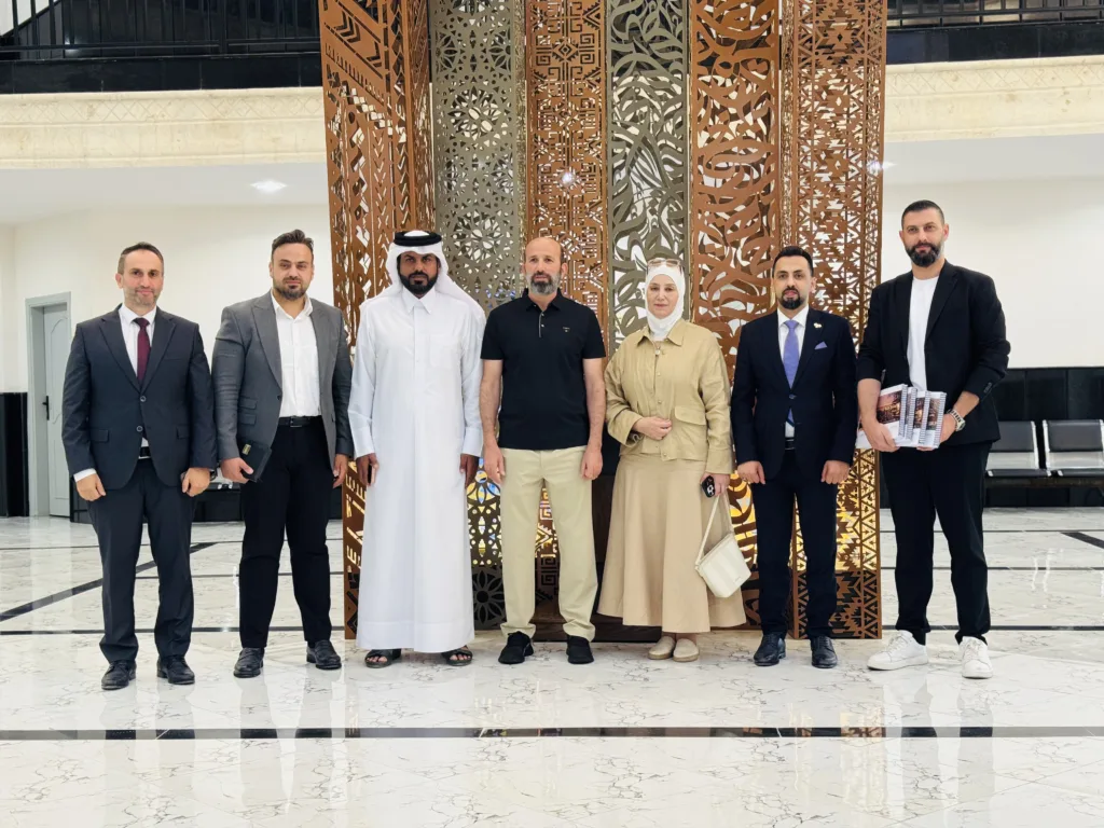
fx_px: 1531
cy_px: 414
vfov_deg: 30.3
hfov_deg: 39.7
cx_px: 552
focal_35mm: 48
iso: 100
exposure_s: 1/60
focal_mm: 6.76
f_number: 1.78
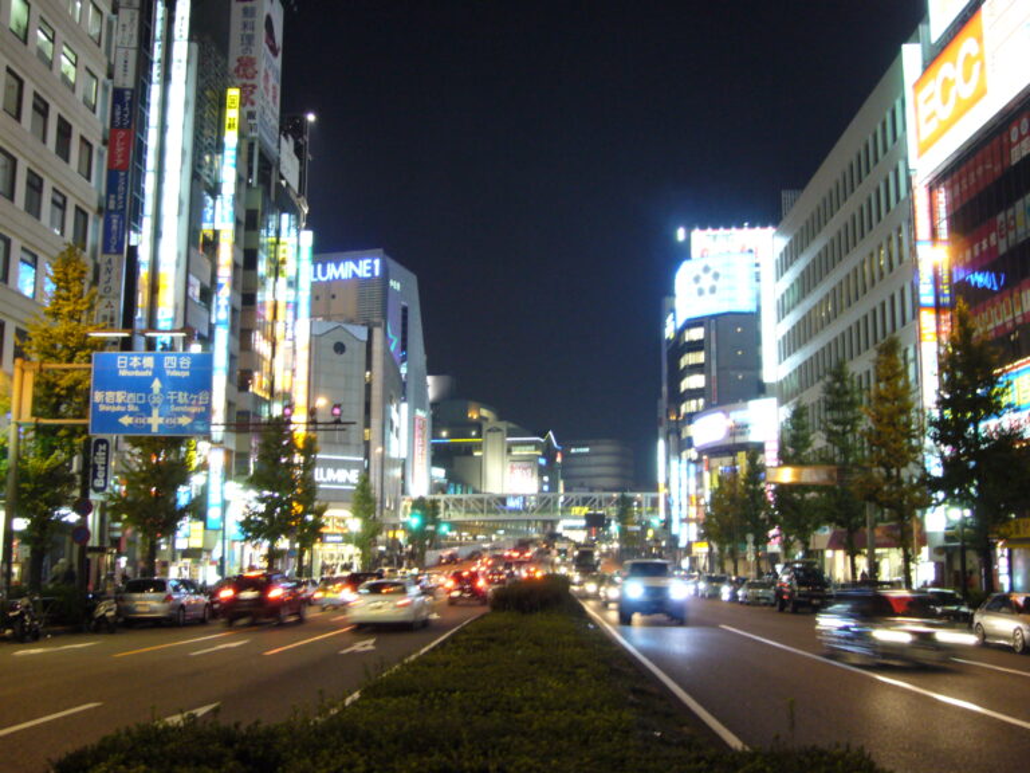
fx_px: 1190
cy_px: 386
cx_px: 515
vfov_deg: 36.0
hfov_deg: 46.8
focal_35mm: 40
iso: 200
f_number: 3
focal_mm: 6.6
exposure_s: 1/5
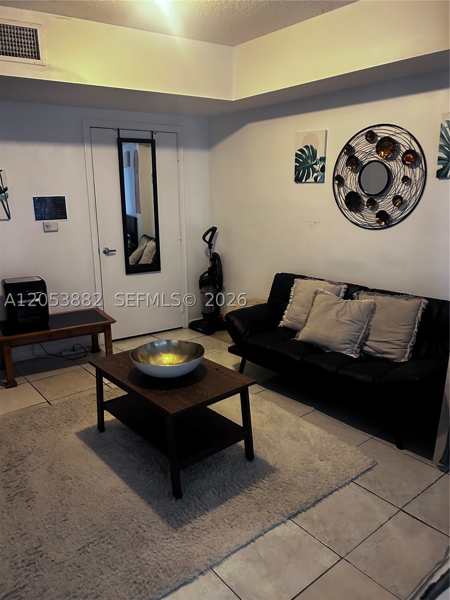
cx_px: 225
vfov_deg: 67.3
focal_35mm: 26
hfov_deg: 53.1
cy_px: 300
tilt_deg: -10.5
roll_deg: +1.0
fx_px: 451
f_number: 1.5
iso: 500
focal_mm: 5.7
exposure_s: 1/60
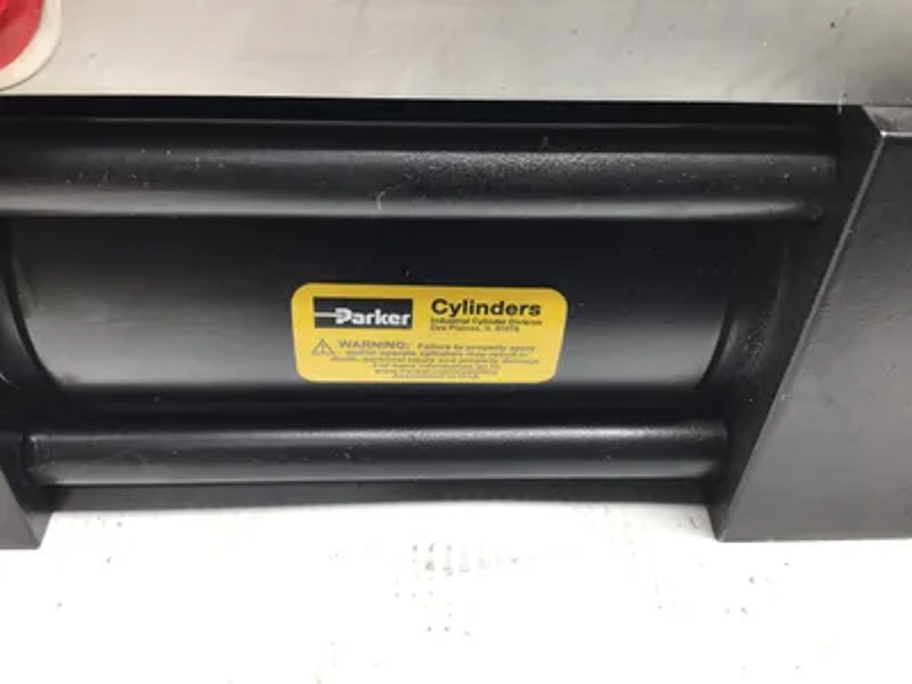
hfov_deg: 58.4
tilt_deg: -43.9
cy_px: 342
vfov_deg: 45.4
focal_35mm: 31
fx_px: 817
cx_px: 456
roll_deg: -4.7
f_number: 2.4
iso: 32
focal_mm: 3.3
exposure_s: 1/60
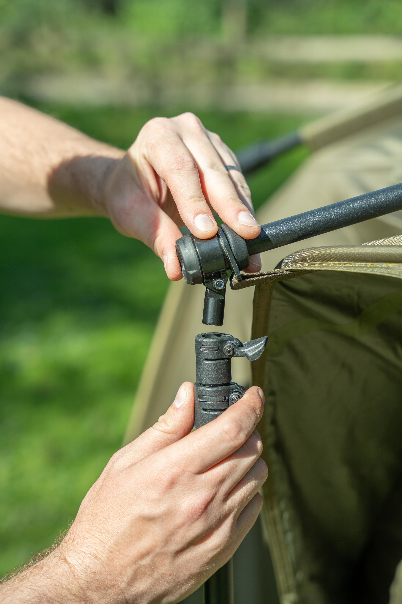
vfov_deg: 28.8
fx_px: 1172
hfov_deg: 19.5
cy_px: 302
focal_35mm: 70
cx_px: 201
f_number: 4
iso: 160
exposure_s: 1/640
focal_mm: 70
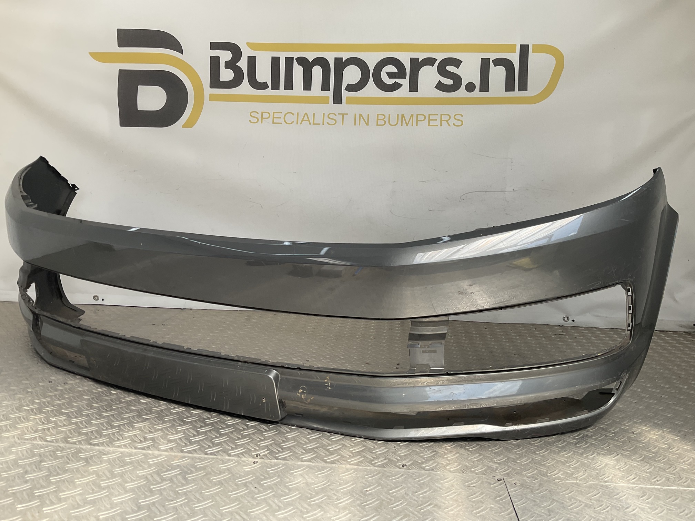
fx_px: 582
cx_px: 348
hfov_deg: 61.7
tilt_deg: -6.5
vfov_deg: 48.2
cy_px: 260
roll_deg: -2.7
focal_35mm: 29
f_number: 1.8
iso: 16
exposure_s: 1/435
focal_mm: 3
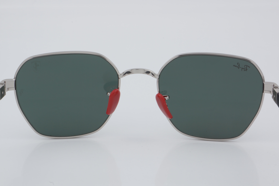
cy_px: 93
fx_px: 639
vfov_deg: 16.6
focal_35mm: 82
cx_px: 140
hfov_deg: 24.6
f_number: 32
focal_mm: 55
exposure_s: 1/4
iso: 100
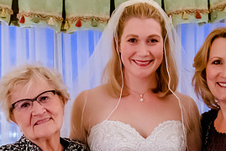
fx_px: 577
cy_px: 122
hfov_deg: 22.1
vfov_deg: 14.8
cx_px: 150
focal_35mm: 92
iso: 5000
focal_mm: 27
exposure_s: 1/125
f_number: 2.8
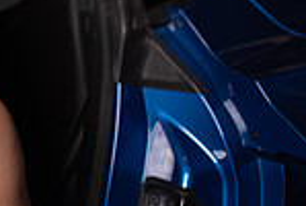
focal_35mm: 136
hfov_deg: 14.1
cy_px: -46
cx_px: -146
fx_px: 1158
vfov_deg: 10.0
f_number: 1.4
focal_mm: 35
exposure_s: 1/640
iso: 500
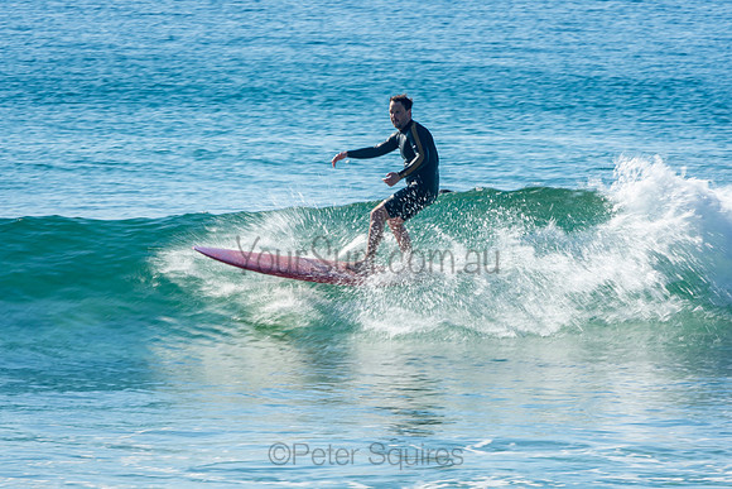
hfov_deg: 3.6
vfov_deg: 2.4
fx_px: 11592
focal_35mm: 570
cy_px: 244
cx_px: 366
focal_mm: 380
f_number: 18
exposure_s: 1/50
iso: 100
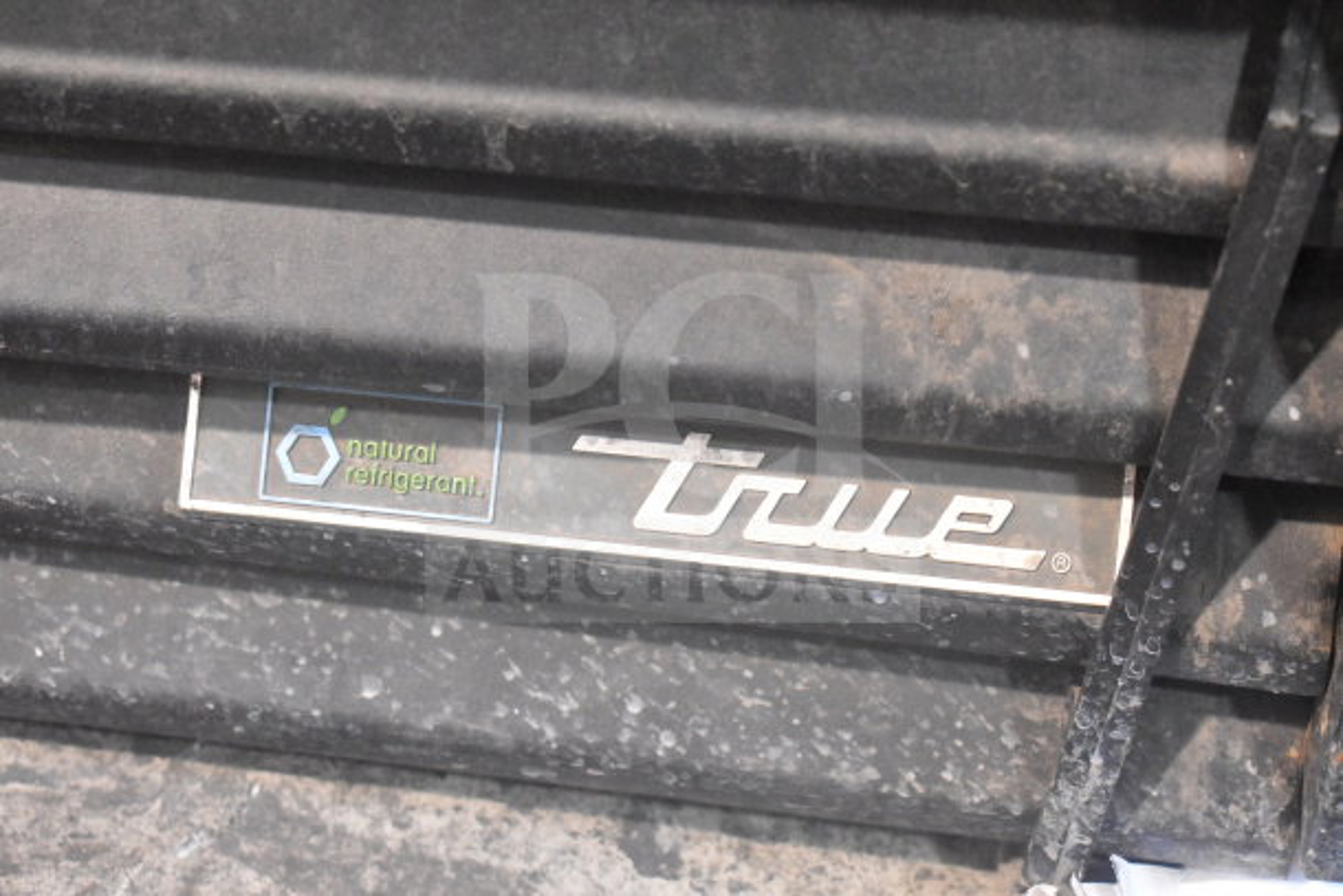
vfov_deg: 18.9
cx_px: 672
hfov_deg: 28.1
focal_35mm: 72
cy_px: 448
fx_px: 2686
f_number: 5.3
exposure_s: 1/80
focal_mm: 48
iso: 8000
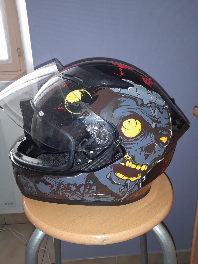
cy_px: 132
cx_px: 99
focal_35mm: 25
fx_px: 191
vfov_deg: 69.4
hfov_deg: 54.9
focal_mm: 4.6
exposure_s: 1/50
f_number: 2
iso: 160
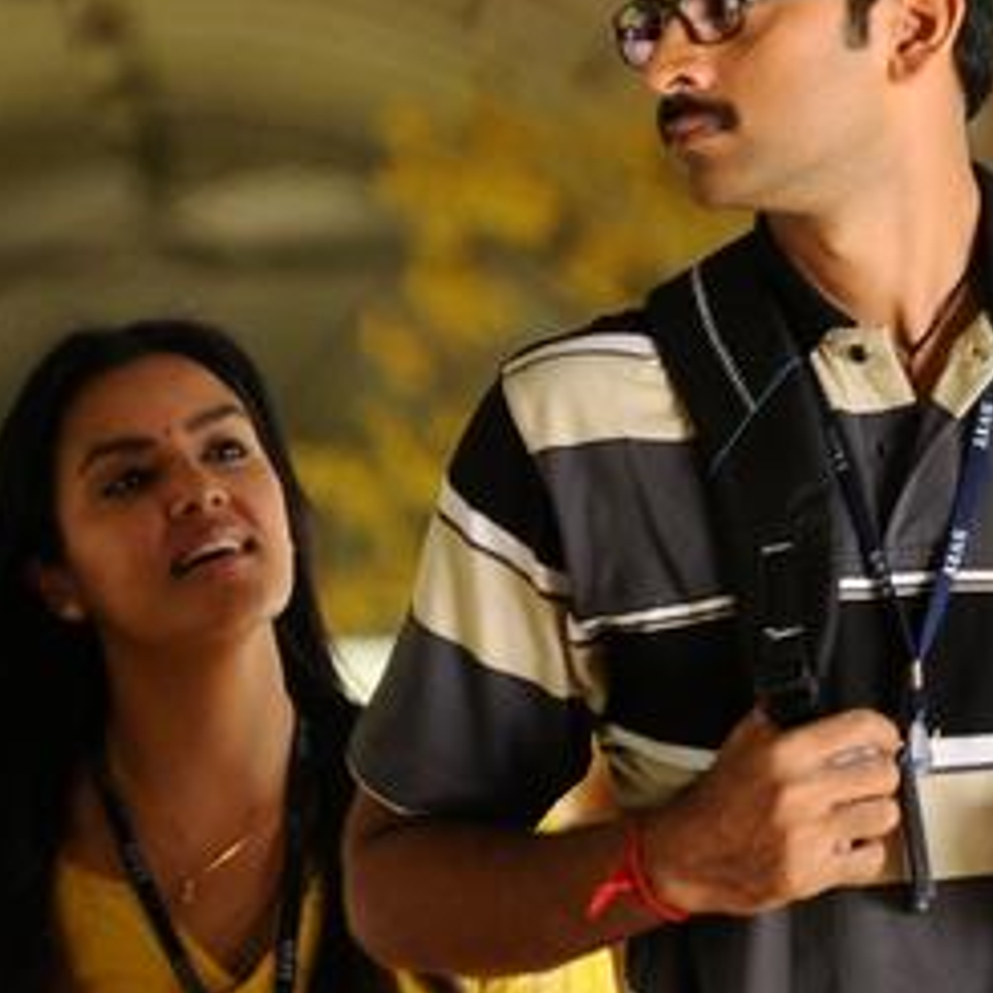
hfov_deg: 1.9
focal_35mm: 914
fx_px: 29649
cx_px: 697
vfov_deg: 1.9
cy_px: 657
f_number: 5.3
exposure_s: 1/160
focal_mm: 195
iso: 400
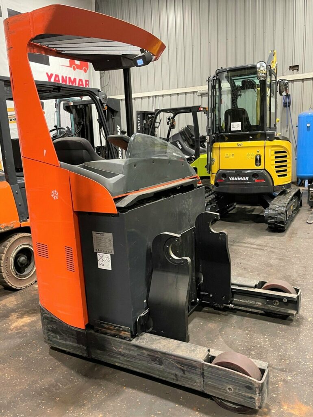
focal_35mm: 26
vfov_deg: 67.3
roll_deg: +1.8
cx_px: 156
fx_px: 313
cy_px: 208
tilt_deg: -12.0
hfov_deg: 53.1
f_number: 1.6
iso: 500
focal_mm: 5.1
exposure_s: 1/50
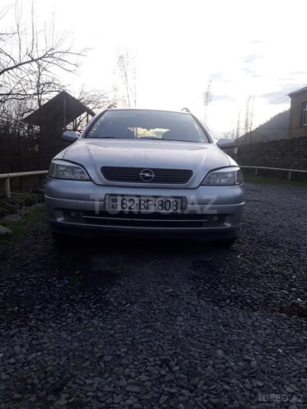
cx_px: 154
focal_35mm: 28
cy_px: 204
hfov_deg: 49.7
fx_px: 331
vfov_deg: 63.4
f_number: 1.9
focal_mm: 3.7
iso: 160
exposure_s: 1/33
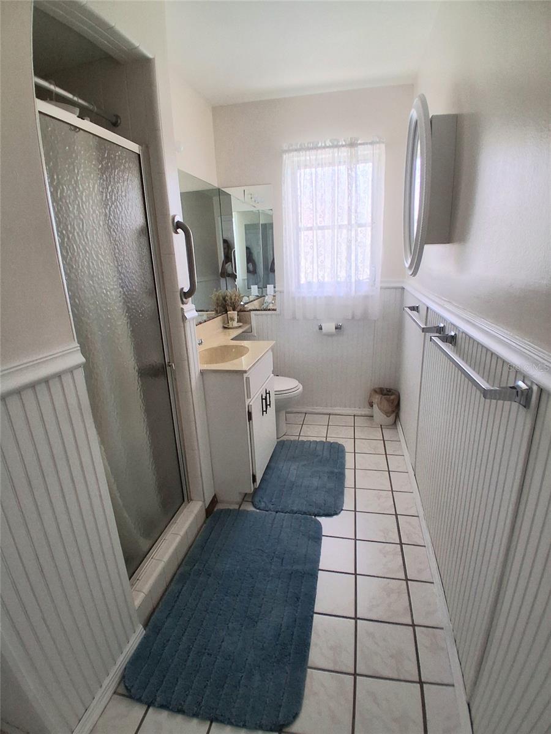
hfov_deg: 74.7
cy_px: 367
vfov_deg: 91.0
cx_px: 276
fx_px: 361
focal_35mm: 17
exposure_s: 1/60.2
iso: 125
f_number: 2.2
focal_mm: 1.4
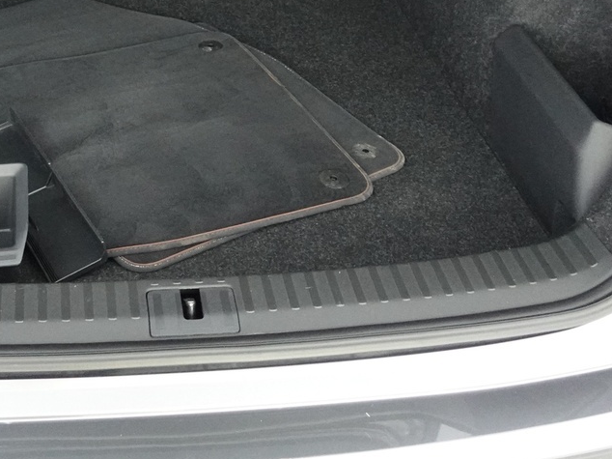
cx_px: 144
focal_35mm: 59
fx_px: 1043
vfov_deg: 24.1
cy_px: 51
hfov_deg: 32.0
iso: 2500
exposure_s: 1/60
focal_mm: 9.4
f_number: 1.8
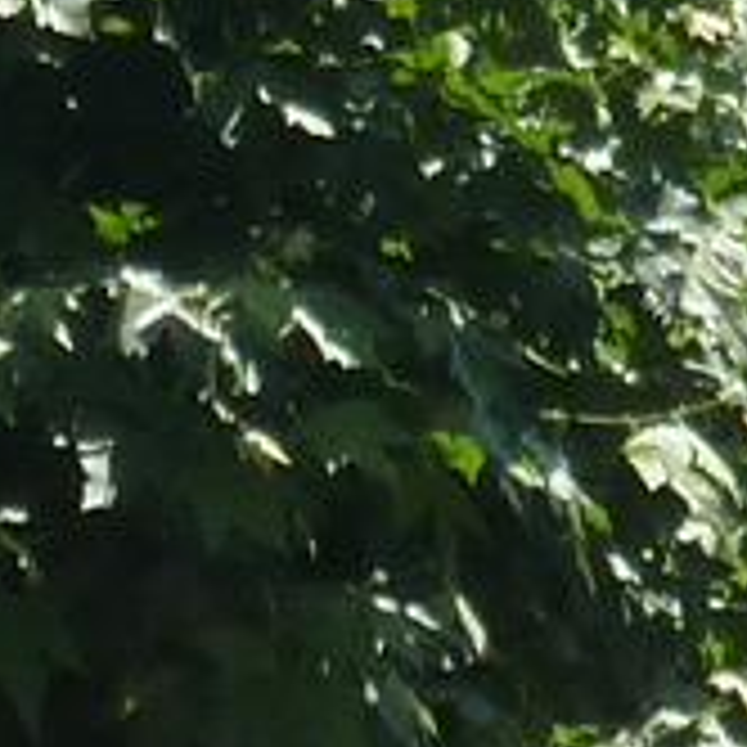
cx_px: 594
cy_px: -1260
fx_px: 14942
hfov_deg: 2.9
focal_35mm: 612
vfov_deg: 2.8
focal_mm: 11.9
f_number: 4.5
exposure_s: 1/500
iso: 125
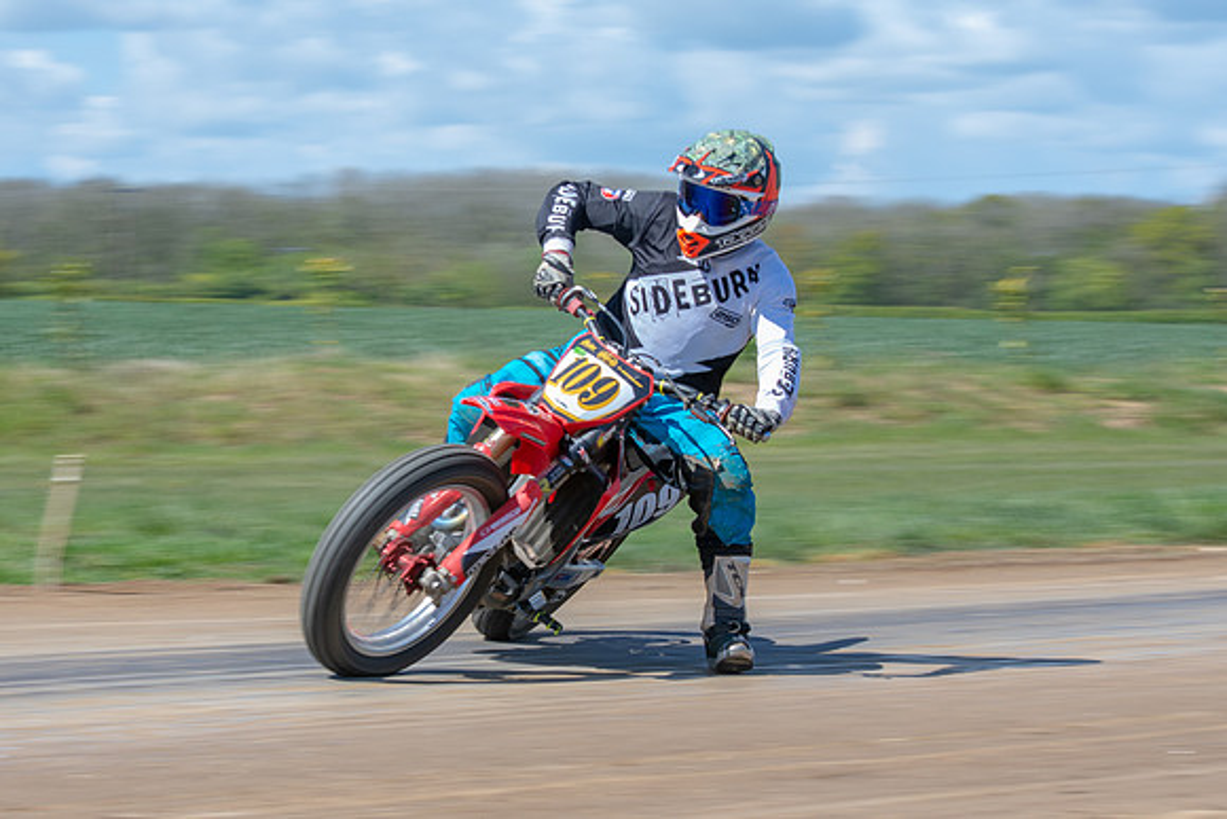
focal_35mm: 140
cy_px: 395
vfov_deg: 9.8
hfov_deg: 14.7
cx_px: 459
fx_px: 4759
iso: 200
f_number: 8
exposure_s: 1/160
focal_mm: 70
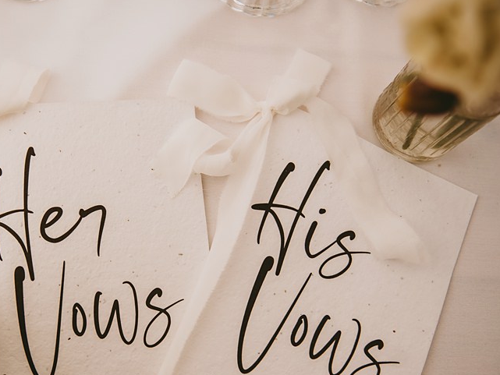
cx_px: 169
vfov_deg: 39.3
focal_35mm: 36
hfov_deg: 50.5
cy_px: 246
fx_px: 520
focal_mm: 24
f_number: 2.8
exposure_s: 1/1250
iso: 160
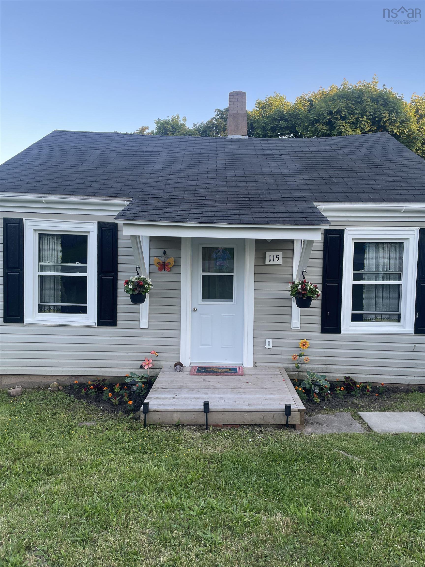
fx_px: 426
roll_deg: -1.1
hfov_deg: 53.1
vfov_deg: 67.3
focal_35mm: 26
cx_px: 212
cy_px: 284
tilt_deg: -3.5
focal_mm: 4.2
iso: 32
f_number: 1.6
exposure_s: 1/138
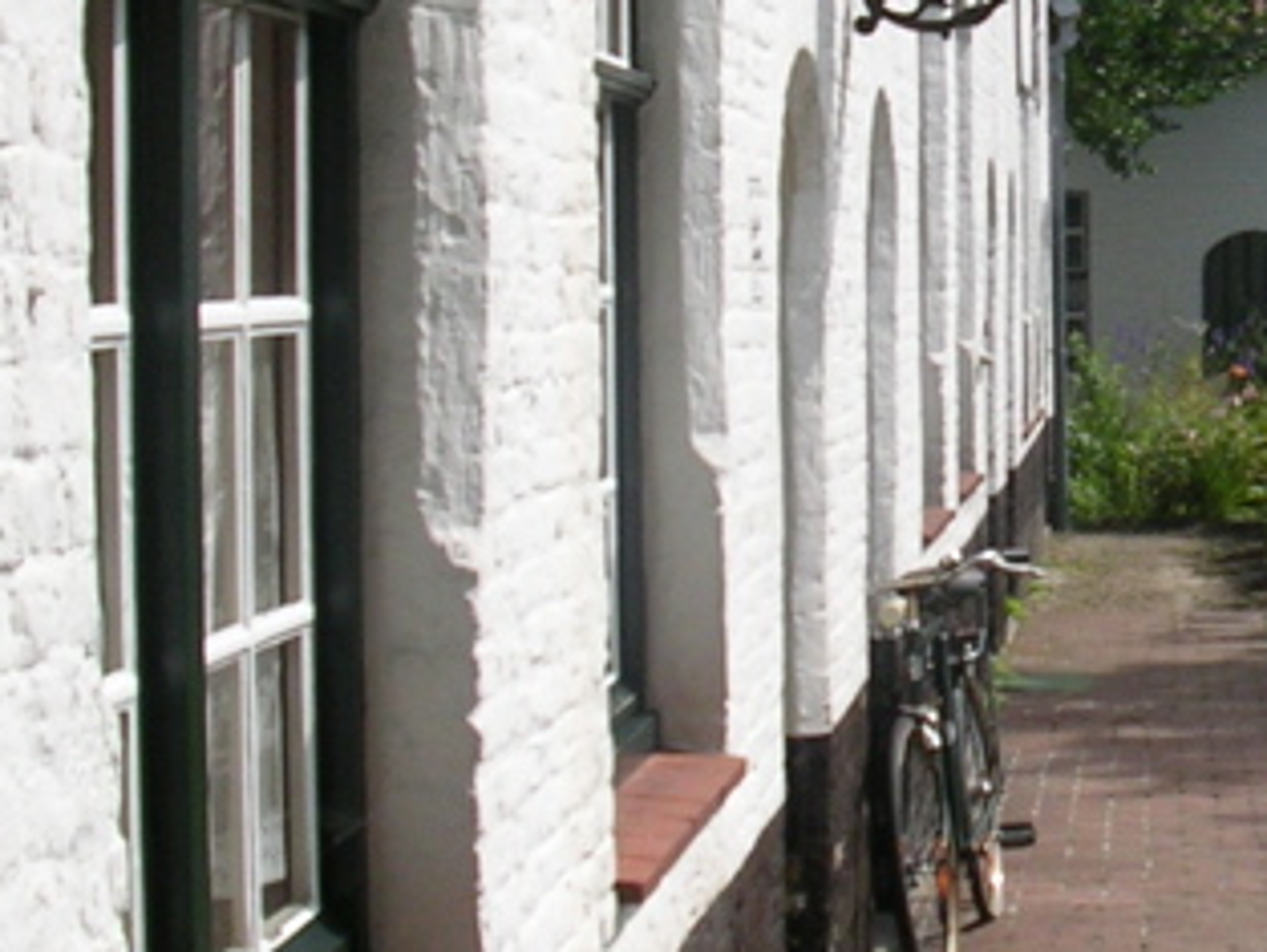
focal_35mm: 102
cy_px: 288
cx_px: 1336
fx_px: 3735
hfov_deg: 18.6
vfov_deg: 14.5
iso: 50
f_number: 5.6
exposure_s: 1/342
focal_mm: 5.8
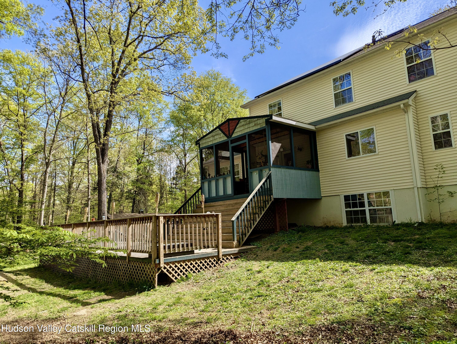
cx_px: 228
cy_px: 172
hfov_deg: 71.5
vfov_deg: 56.9
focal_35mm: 24
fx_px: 317
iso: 45
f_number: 1.85
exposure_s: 1/2020
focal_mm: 6.81
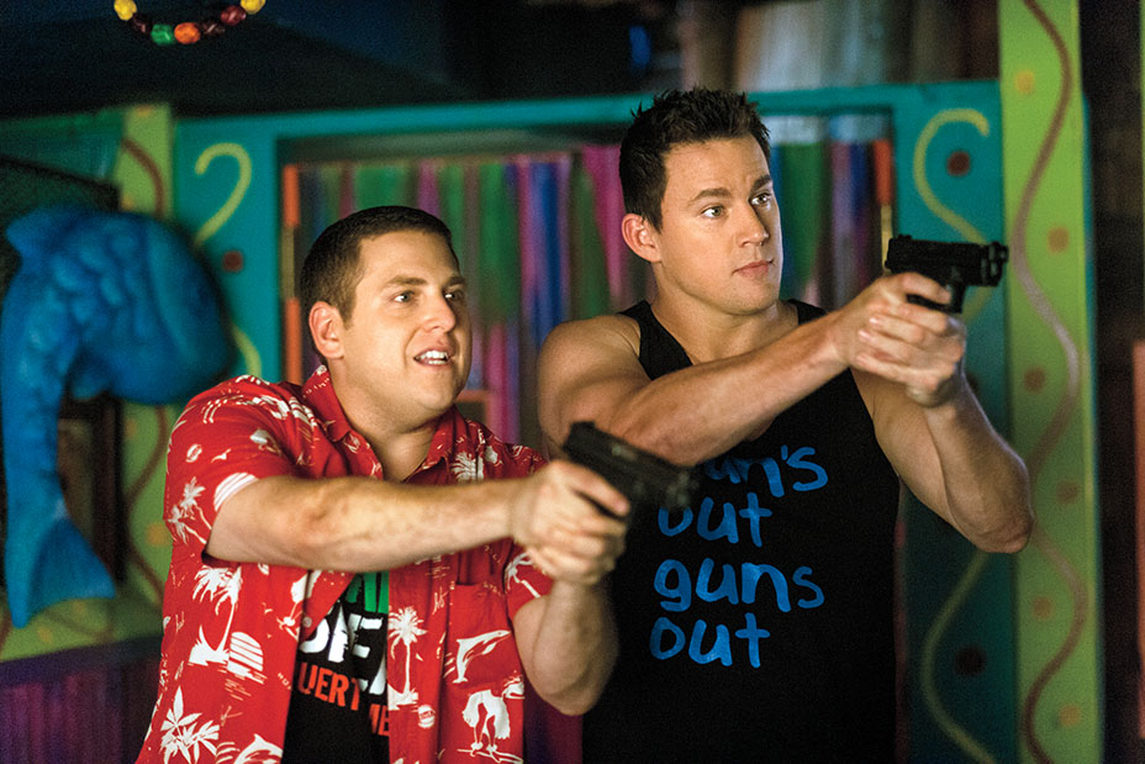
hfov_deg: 23.9
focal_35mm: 85
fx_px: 2704
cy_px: 382
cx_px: 572
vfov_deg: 16.1
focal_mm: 85
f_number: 2
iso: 1600
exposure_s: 1/200
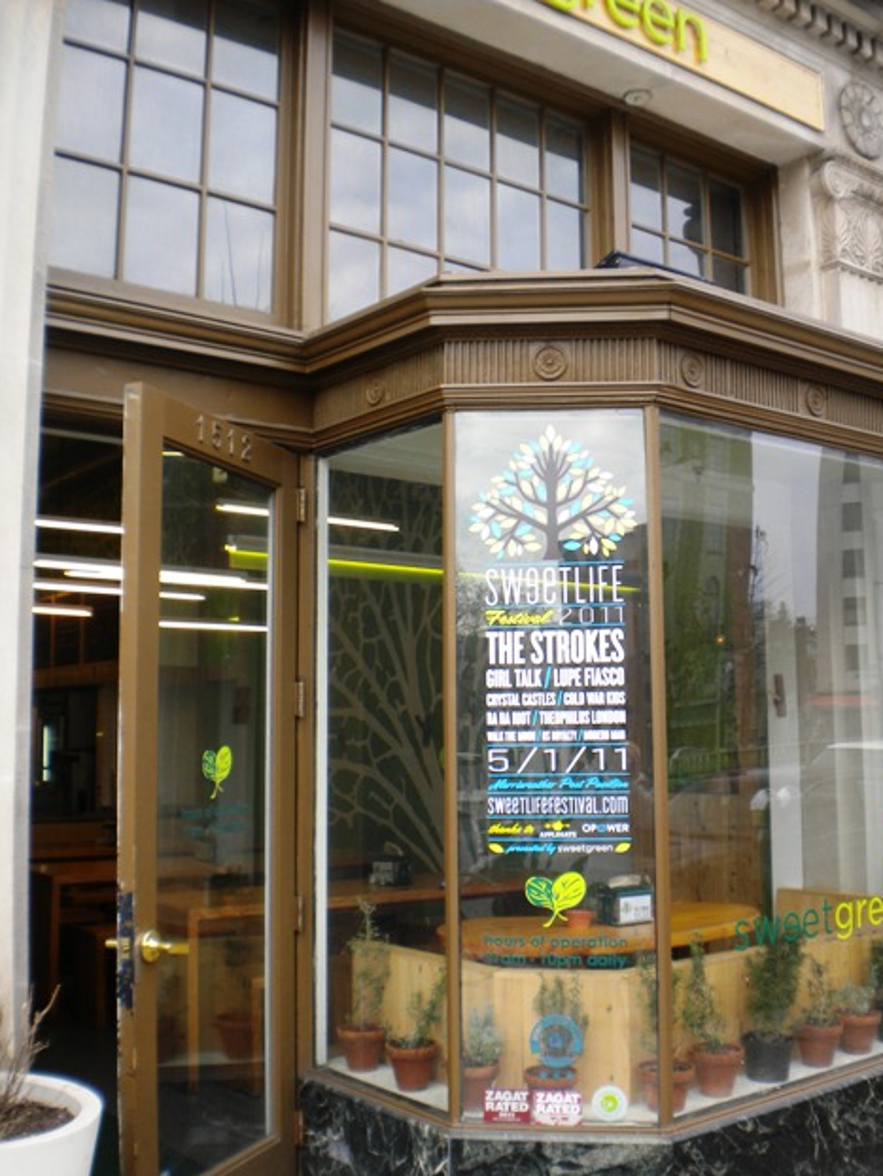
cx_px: 444
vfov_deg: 51.3
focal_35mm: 36
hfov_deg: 39.7
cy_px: 584
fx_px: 1224
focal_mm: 6.3
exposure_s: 1/134
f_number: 4.6
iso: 80
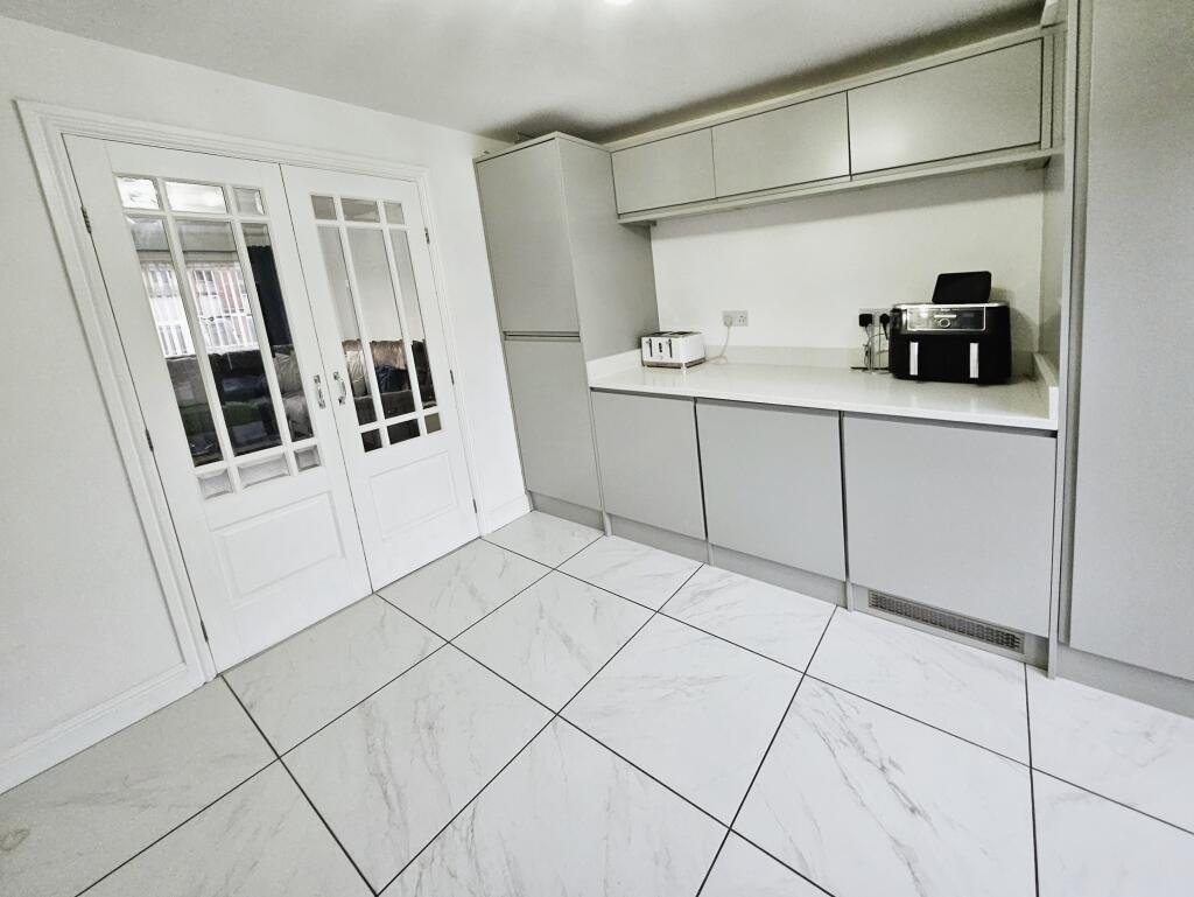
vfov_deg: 90.0
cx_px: 597
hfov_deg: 106.2
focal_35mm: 13
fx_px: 449
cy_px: 448
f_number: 2.2
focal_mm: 1.7
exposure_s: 1/33
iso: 500
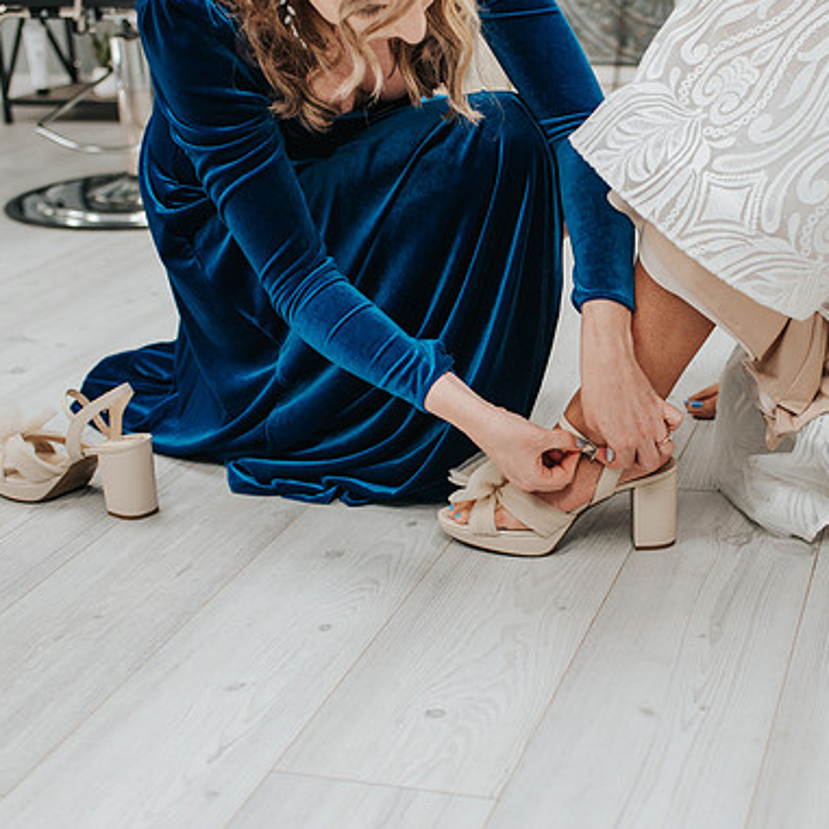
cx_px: 600
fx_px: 1544
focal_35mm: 57
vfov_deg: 30.0
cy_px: 496
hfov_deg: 29.7
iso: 800
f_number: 2.8
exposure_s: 1/320
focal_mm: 35
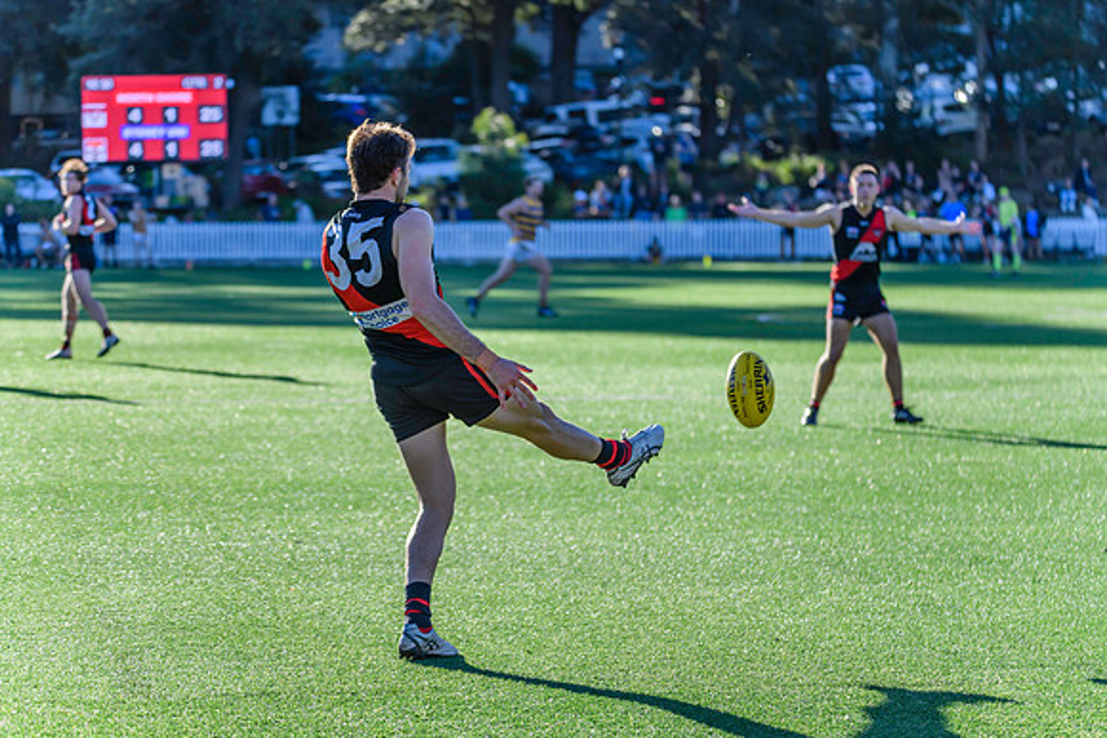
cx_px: 554
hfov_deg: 13.7
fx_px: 4621
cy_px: 369
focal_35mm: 150
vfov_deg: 9.1
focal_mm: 150
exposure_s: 1/2000
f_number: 5.6
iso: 800
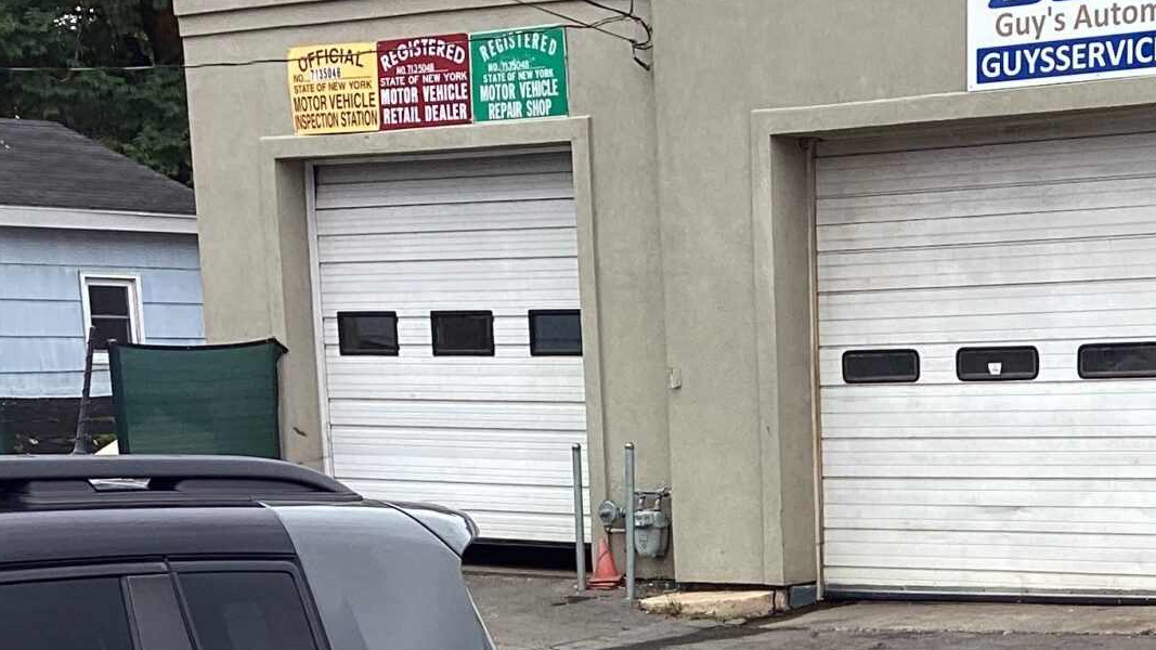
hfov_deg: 25.8
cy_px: 1003
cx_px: 889
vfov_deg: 13.9
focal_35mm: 81
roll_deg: +0.6
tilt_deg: -19.7
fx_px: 2483
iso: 25
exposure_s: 1/448
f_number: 2.4
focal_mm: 3.3
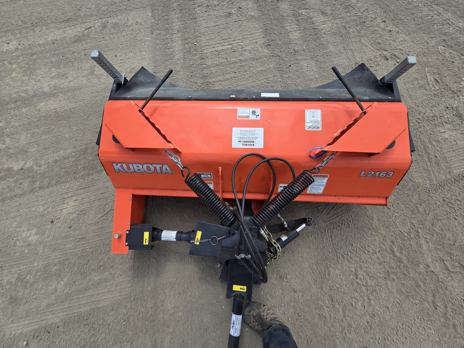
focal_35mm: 13
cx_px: 232
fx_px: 174
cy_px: 174
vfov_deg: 89.9
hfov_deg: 106.2
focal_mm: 2.2
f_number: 2.2
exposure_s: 1/1869
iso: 50
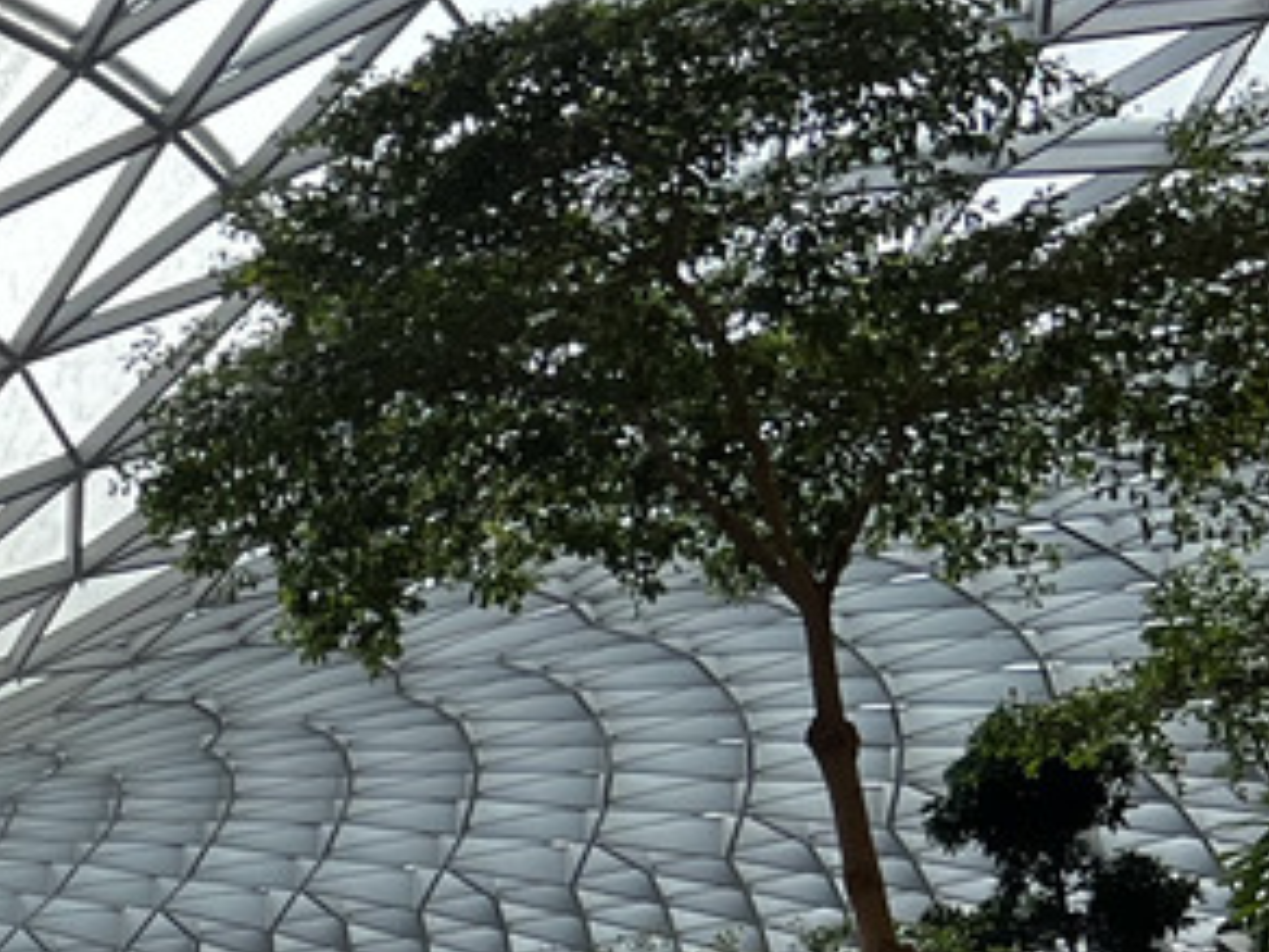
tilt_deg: +14.5
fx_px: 3923
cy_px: 1600
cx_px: -721
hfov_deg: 16.5
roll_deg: +0.7
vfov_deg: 12.8
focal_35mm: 107
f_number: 1.5
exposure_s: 1/100
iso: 64
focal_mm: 5.7
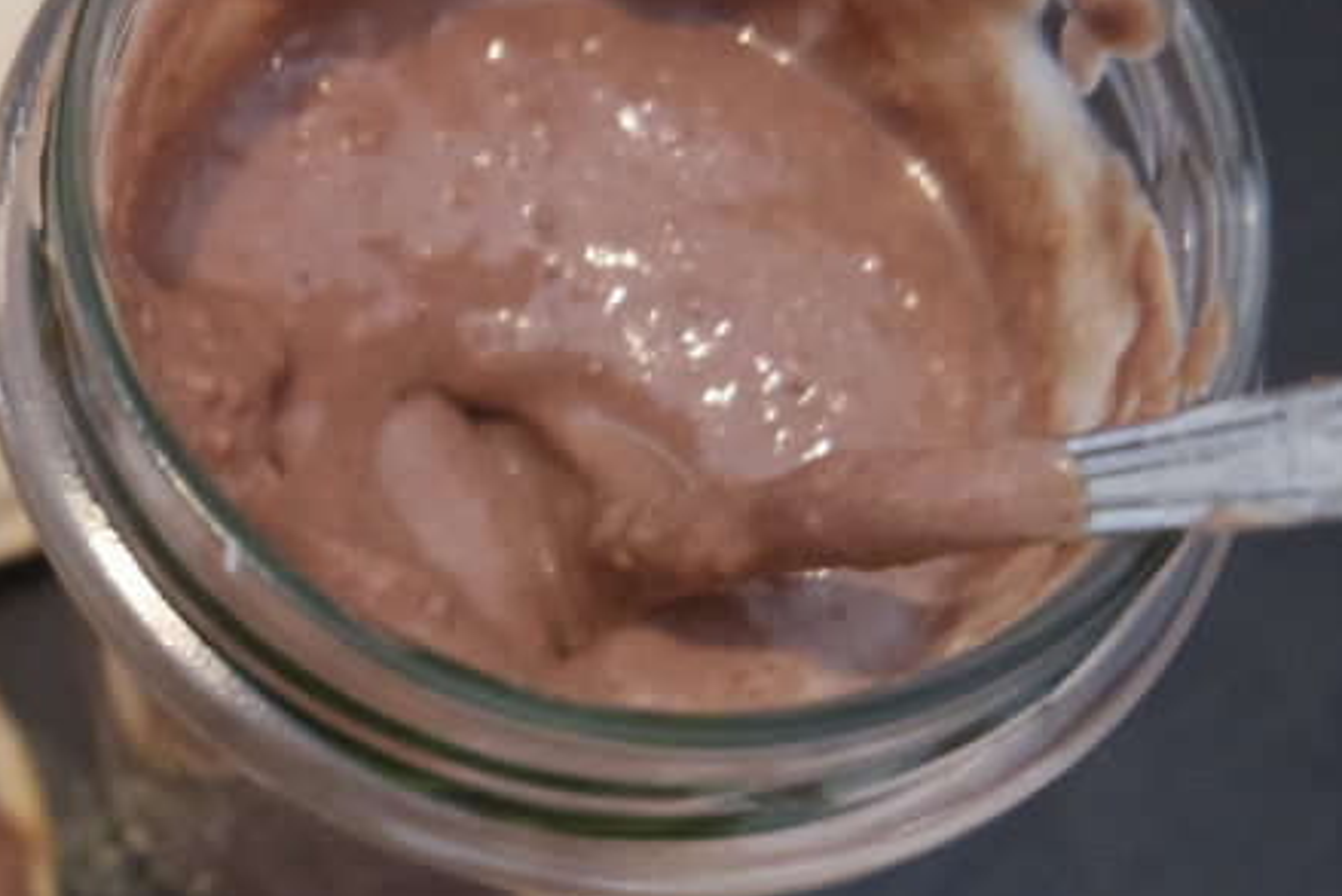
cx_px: 18
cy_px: 468
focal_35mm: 64
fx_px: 2386
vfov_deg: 21.3
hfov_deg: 29.5
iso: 1600
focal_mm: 16
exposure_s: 1/30
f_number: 3.5
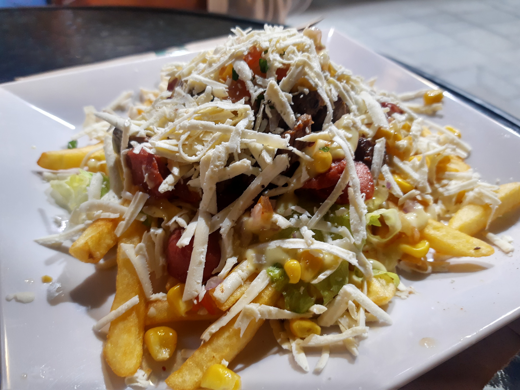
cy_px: 195
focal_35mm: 26
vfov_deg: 53.1
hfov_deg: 67.3
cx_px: 260
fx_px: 391
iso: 90
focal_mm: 4.75
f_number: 1.7
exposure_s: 1/33
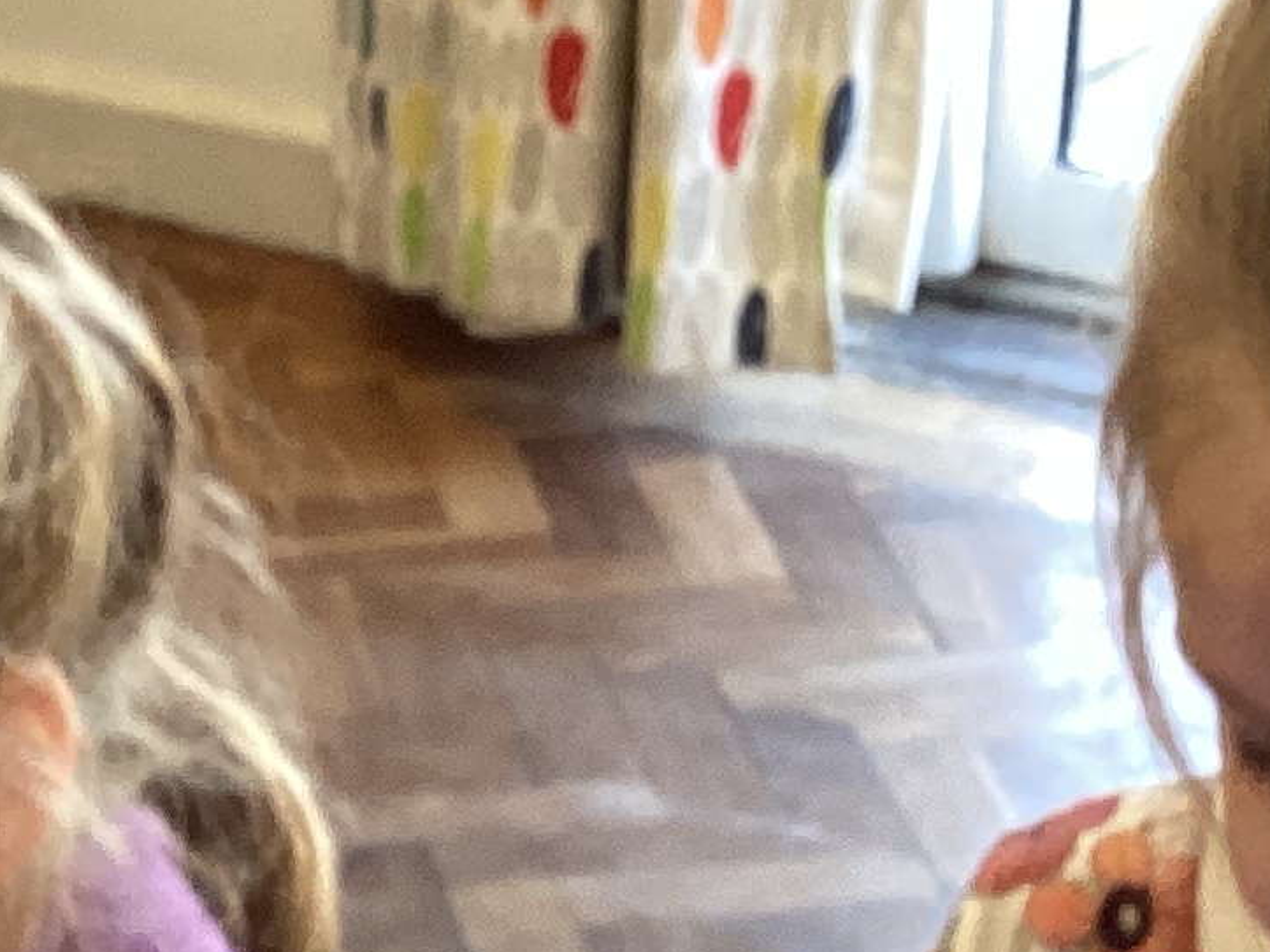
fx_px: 5136
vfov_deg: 10.0
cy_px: 1749
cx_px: -63
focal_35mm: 140
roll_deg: +1.7
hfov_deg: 13.8
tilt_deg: -33.8
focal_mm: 3.3
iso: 100
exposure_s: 1/50
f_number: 2.4
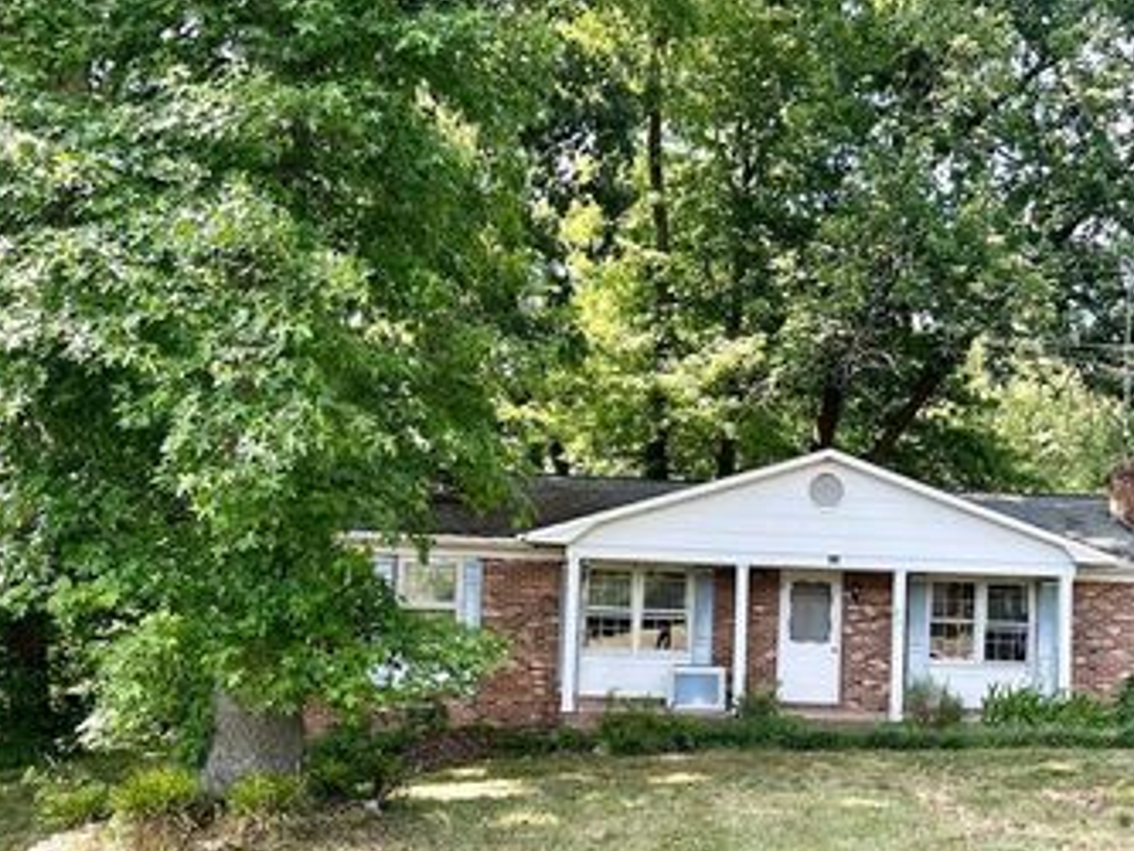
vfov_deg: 39.2
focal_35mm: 36
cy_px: 567
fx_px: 1180
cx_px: 746
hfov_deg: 50.5
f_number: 1.78
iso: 80
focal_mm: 6.86
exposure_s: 1/421
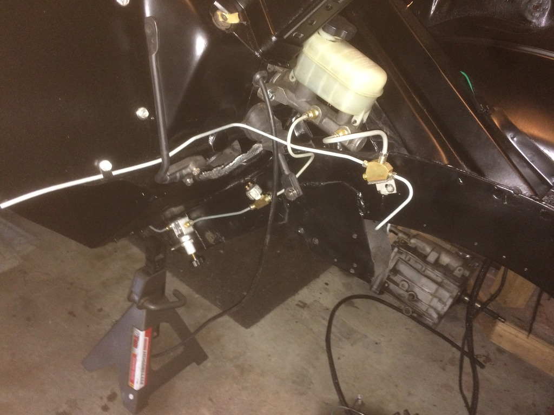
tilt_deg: -30.1
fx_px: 464
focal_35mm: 29
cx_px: 277
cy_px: 208
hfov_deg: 61.7
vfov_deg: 48.2
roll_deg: -10.7
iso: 320
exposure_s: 1/16
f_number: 2.2
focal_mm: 4.15
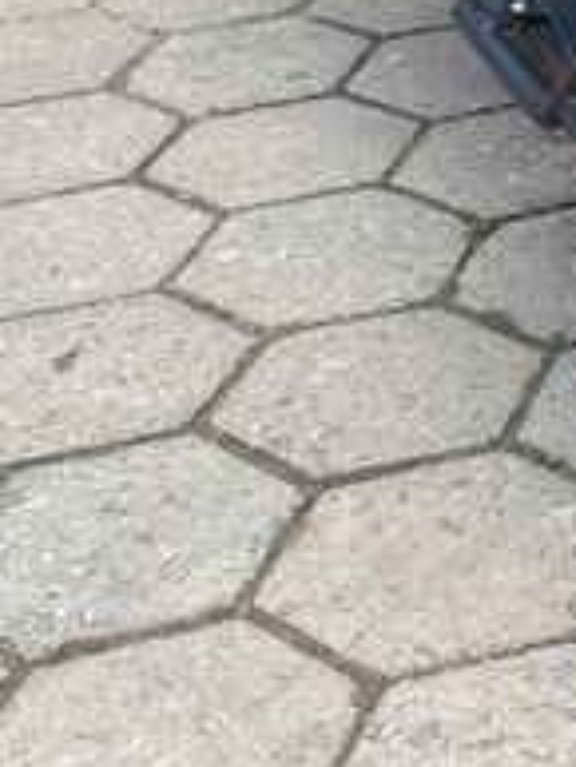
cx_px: 846
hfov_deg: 12.9
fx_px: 2416
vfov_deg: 16.9
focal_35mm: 109
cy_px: -246
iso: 32
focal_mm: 4.25
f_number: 1.8
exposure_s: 1/340
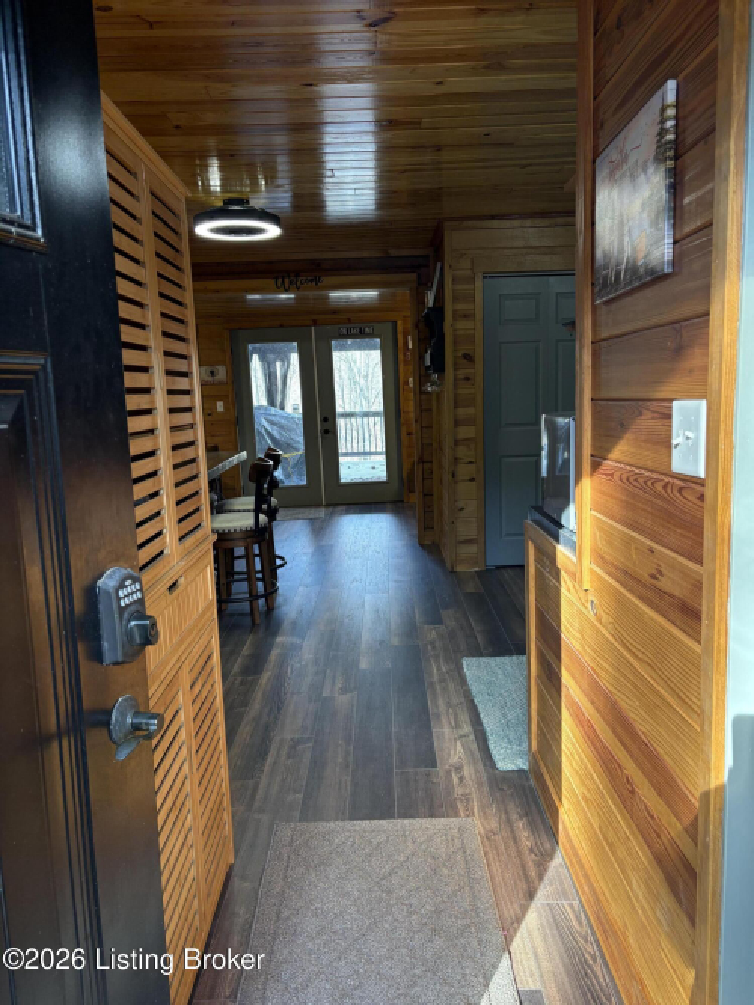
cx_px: 377
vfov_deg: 67.3
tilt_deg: -6.0
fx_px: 755
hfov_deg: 53.0
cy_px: 502
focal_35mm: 26
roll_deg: +1.8
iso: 125
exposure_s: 1/77
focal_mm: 5.96
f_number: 1.6
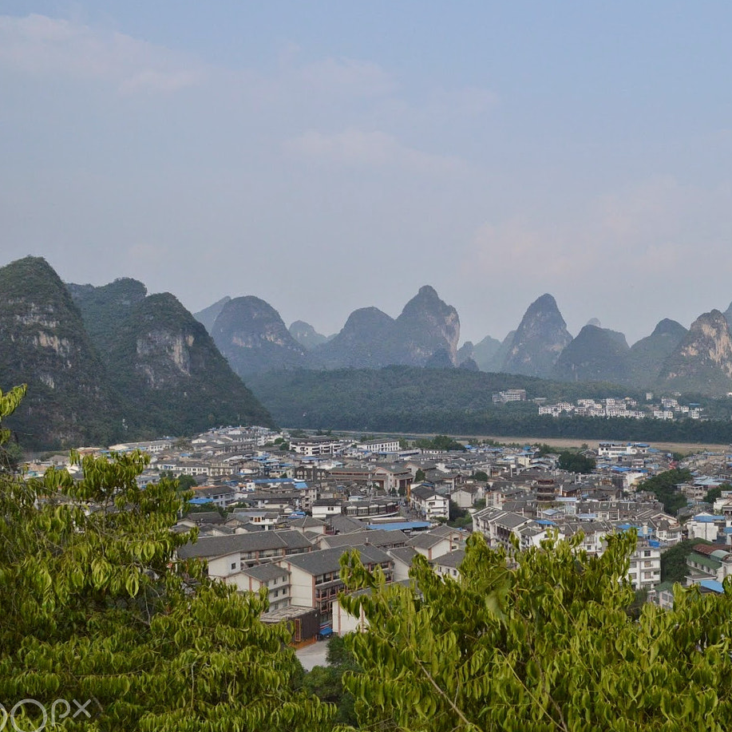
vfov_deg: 41.8
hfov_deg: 40.9
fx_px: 957
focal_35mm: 40
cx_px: 532
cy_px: 398
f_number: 5.6
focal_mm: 18
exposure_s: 1/4000
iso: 900
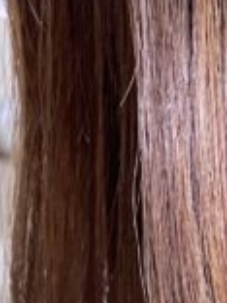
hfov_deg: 8.6
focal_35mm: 171
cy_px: 130
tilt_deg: -45.7
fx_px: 1495
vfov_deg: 11.6
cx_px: 297
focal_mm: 4.2
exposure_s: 1/50
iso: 125
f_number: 1.6
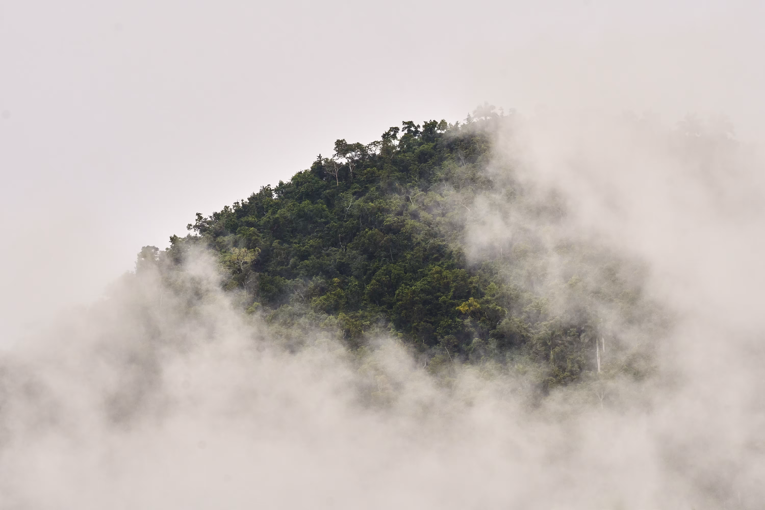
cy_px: 255
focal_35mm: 336
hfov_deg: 6.1
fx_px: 7136
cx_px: 382
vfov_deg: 4.1
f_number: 14
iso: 1000
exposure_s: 1/200
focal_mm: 223.9
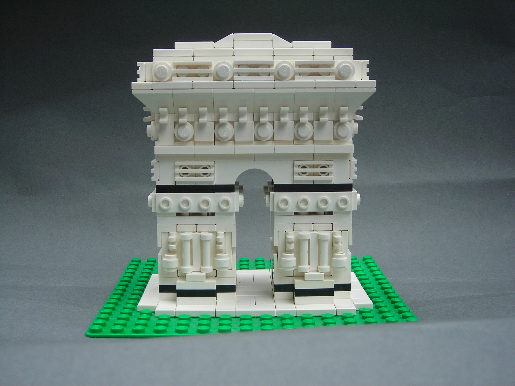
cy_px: 193
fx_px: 818
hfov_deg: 34.9
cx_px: 258
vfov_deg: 26.6
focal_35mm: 55
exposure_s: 1/246
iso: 50
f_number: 3.6
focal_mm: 9.1
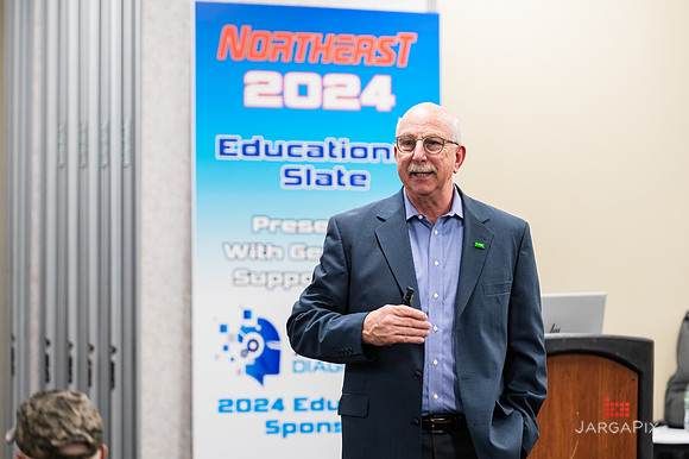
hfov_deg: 12.4
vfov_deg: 8.3
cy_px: 217
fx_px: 3173
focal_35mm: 166
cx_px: 363
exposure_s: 1/200
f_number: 3.2
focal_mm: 155
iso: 1250
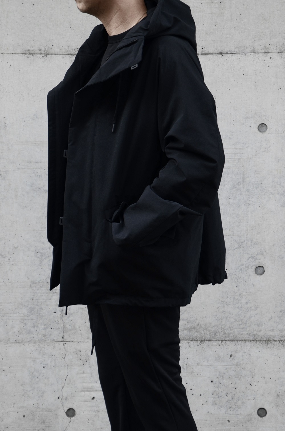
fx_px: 1109
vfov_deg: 21.9
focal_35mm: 93
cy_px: 216
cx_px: 142
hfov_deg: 14.6
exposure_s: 1/100
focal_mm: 62
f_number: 5.6
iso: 400
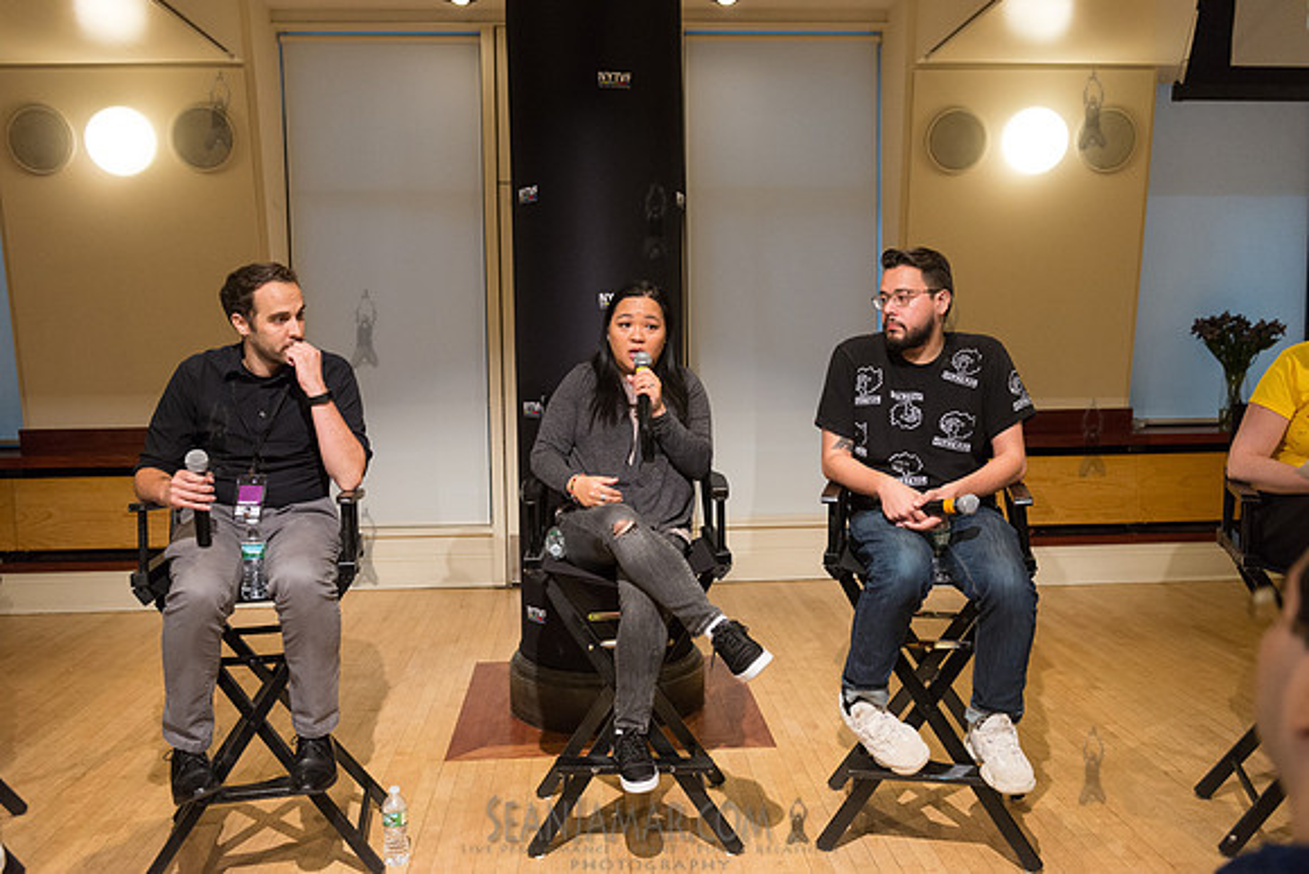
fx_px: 1164
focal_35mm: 32
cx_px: 654
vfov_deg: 41.1
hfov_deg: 58.7
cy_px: 437
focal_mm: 32
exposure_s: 1/640
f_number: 3.5
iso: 3200
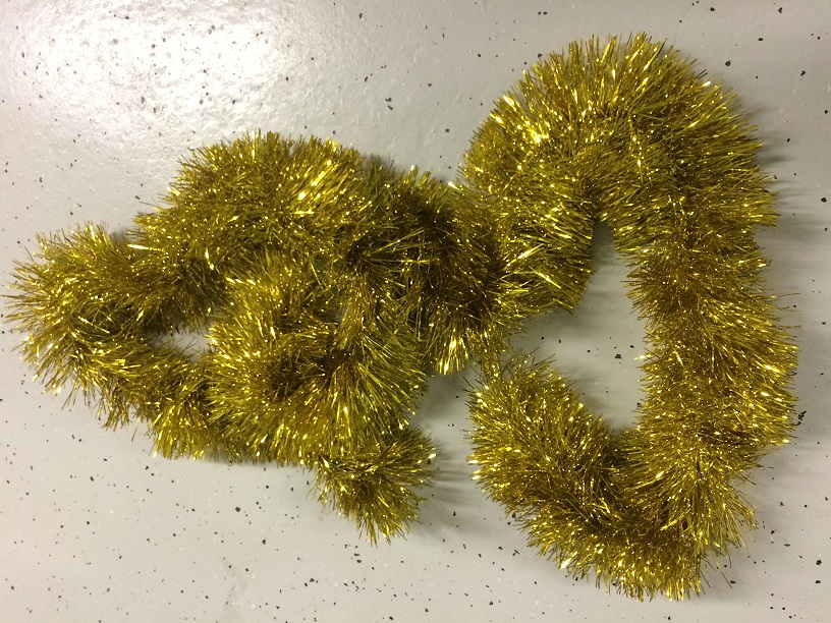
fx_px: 696
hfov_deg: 61.7
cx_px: 416
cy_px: 312
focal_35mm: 29
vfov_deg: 48.2
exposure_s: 1/33
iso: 250
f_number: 2.2
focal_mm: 4.15
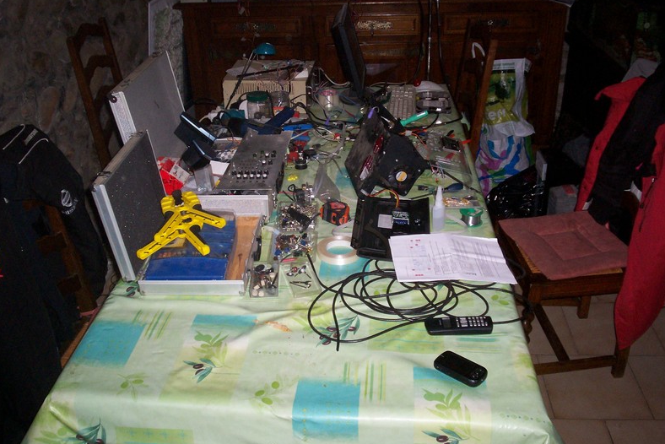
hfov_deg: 50.7
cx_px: 332
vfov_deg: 35.1
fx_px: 702
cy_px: 202
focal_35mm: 38
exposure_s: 1/64
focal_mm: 5.9
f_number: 4.5
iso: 140
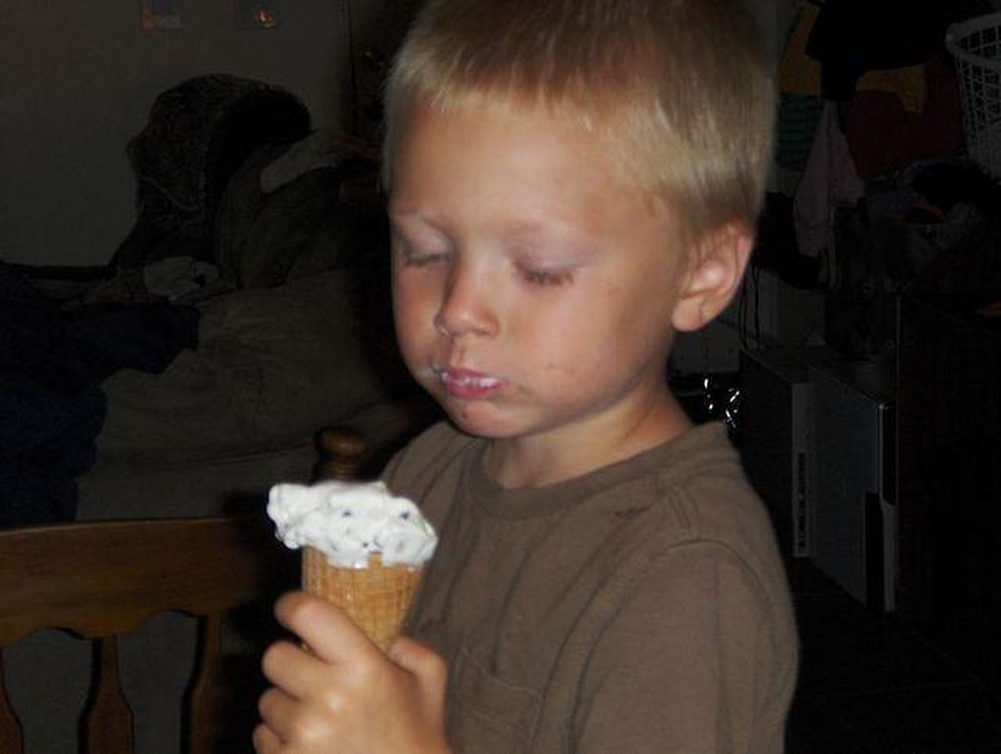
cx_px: 500
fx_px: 2433
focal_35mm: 84
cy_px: 377
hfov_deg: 23.3
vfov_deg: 17.6
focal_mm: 13.53
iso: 100
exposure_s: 1/90
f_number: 4
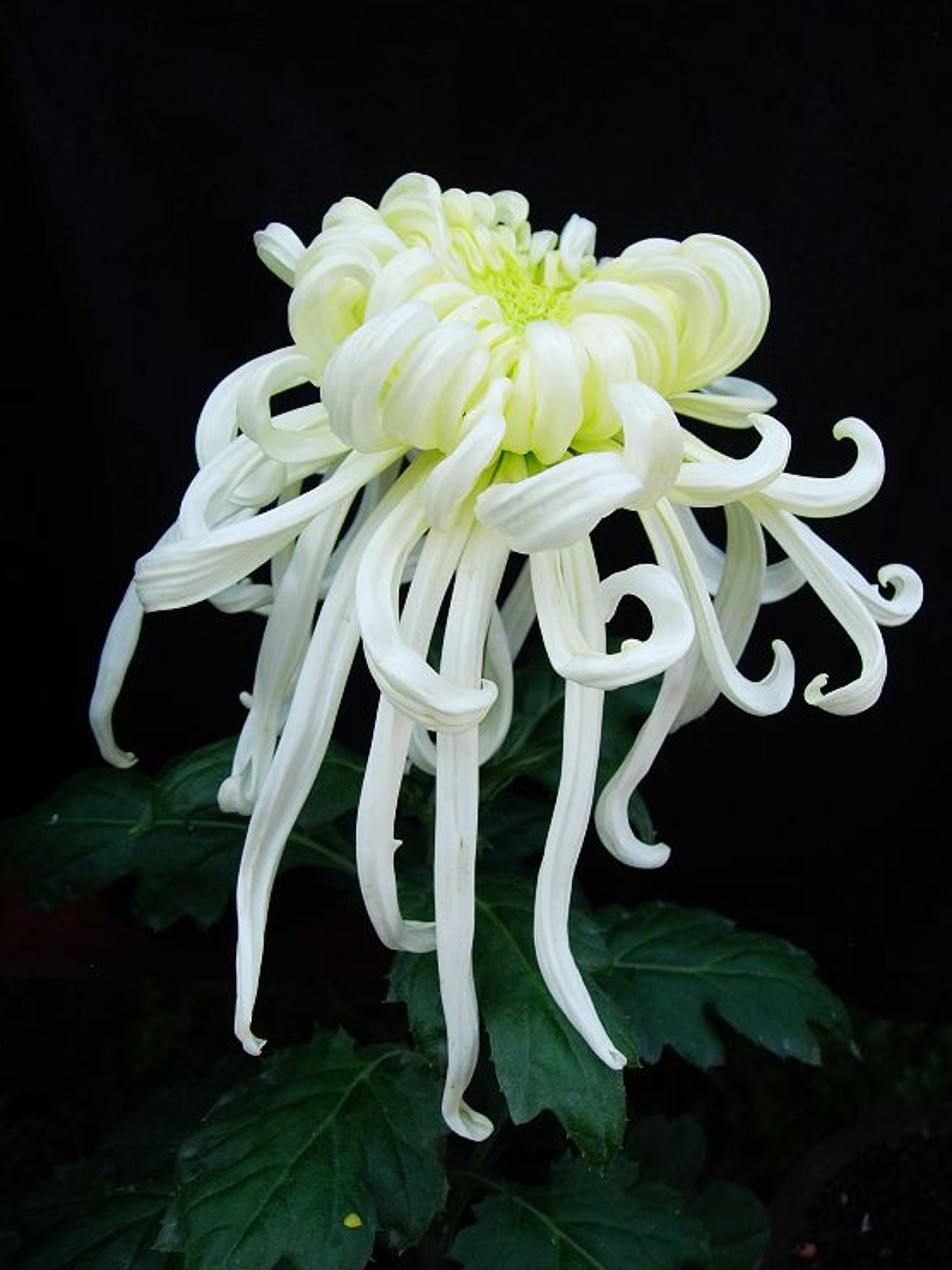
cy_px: 650
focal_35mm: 41
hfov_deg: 35.1
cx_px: 481
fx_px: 1503
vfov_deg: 45.8
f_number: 2.8
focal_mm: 7.8
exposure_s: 1/148
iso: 64
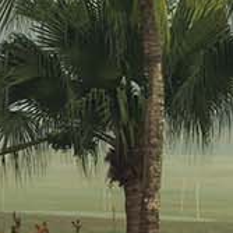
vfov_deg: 2.0
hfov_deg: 2.0
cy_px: 435
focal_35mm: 878
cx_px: 506
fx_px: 6686
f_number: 22
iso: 640
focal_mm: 120
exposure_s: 1/250
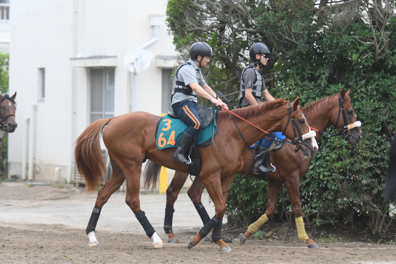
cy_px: 132
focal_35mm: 225
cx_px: 198
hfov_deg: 9.1
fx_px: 2475
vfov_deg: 6.1
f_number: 5
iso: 1000
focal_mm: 150
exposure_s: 1/1000
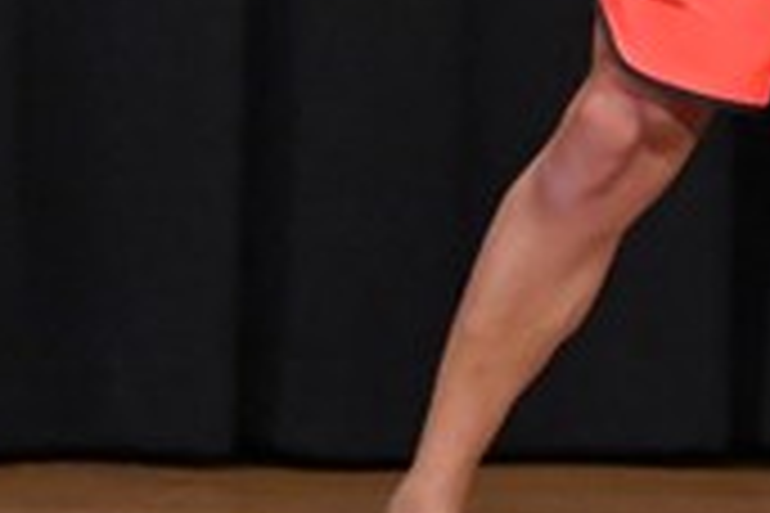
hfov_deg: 2.1
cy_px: -207
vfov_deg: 1.4
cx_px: 966
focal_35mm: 983
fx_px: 21024
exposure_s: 1/400
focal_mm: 145
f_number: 5.6
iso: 8000
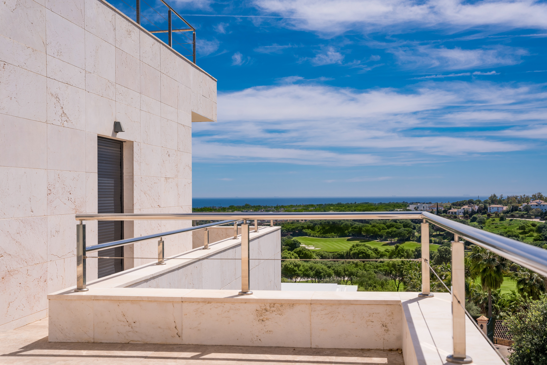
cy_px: 182
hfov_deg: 47.7
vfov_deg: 32.9
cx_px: 274
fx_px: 618
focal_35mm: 41
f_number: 7.1
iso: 160
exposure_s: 1/800
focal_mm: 40.7
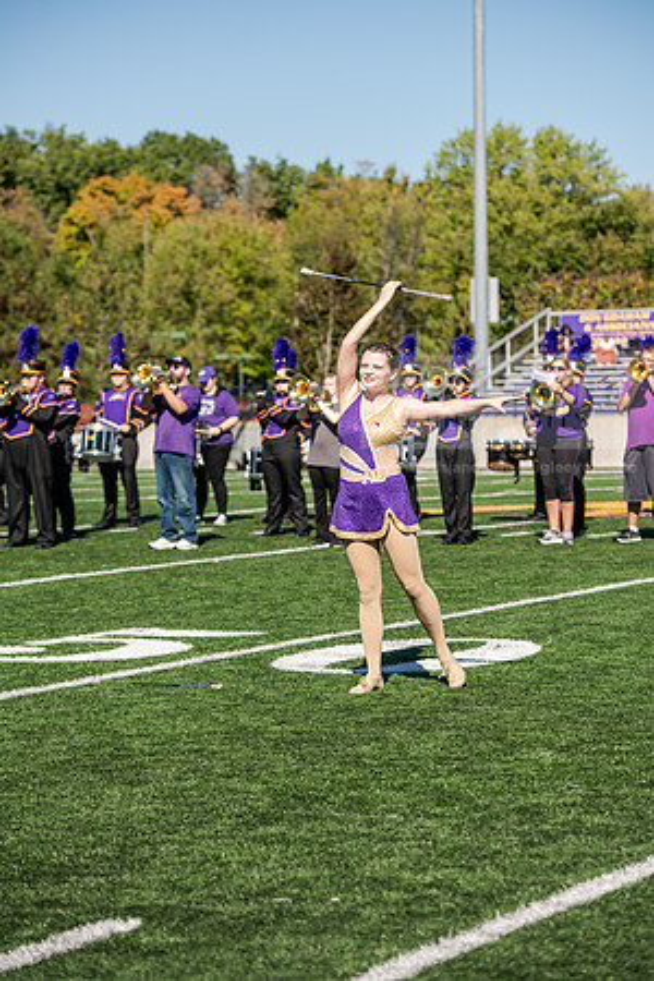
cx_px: 327
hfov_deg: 13.7
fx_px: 2725
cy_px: 490
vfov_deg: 20.4
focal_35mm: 100
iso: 50
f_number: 4
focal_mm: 100
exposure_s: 1/320
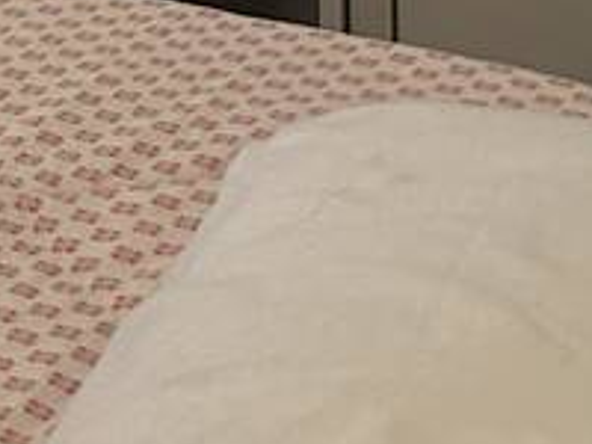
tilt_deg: -3.4
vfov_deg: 7.4
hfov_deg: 9.1
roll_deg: +2.8
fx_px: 2959
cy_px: -989
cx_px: -1217
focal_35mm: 173
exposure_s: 1/60
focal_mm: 6.86
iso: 125
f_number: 1.78
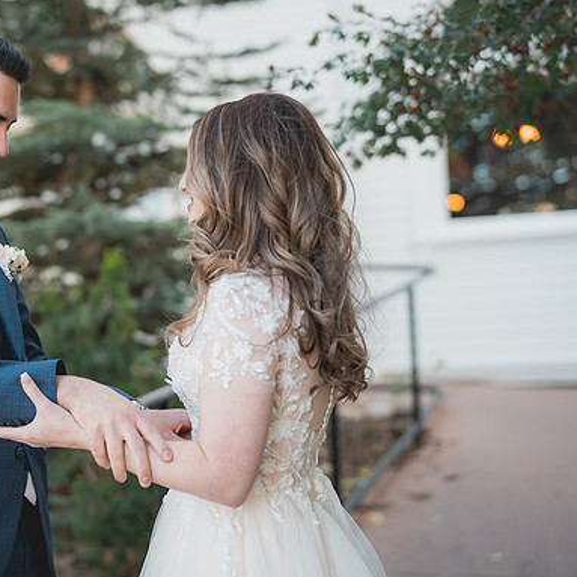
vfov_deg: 24.7
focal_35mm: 70
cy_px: 288
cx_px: 161
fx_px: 1320
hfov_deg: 24.4
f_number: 1.8
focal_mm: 50
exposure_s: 1/800
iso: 400
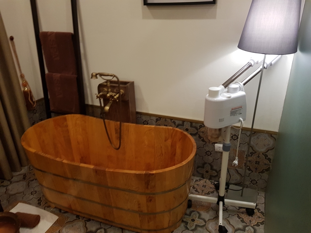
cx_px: 156
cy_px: 116
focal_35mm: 26
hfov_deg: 67.3
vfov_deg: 53.1
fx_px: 234
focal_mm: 4.2
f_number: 1.7
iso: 250
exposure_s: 1/11
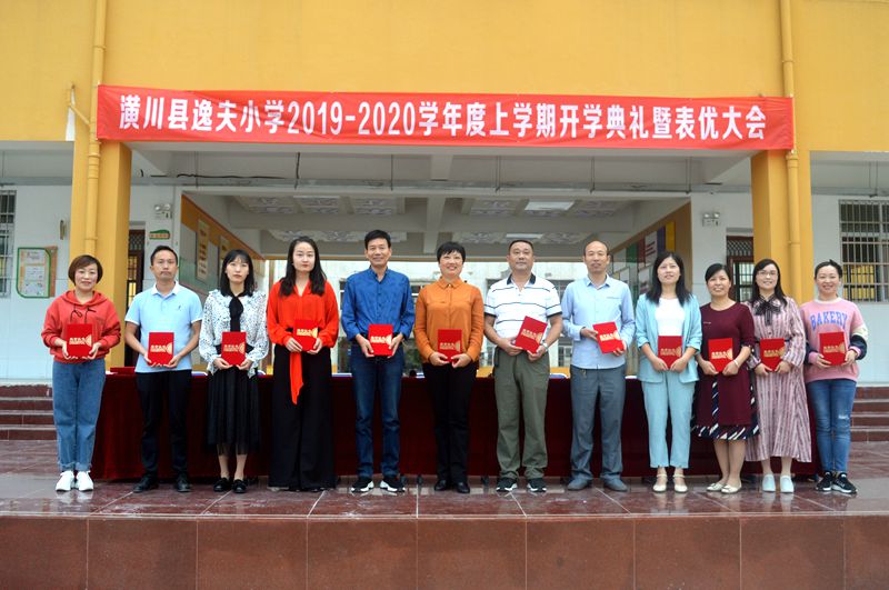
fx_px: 925
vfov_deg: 35.4
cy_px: 295
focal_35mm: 38
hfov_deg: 51.3
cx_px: 444
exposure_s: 1/125
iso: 140
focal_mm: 25
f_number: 5.6
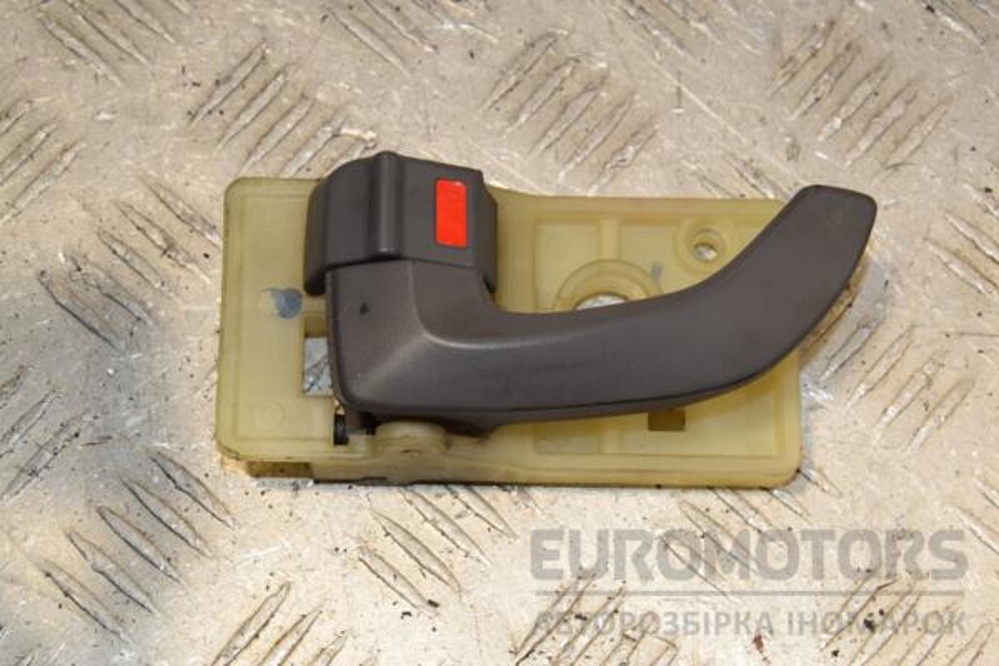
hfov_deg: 21.9
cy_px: 333
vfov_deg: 14.7
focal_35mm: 93
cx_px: 500
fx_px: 2581
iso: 800
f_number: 10
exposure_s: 1/200
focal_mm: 62
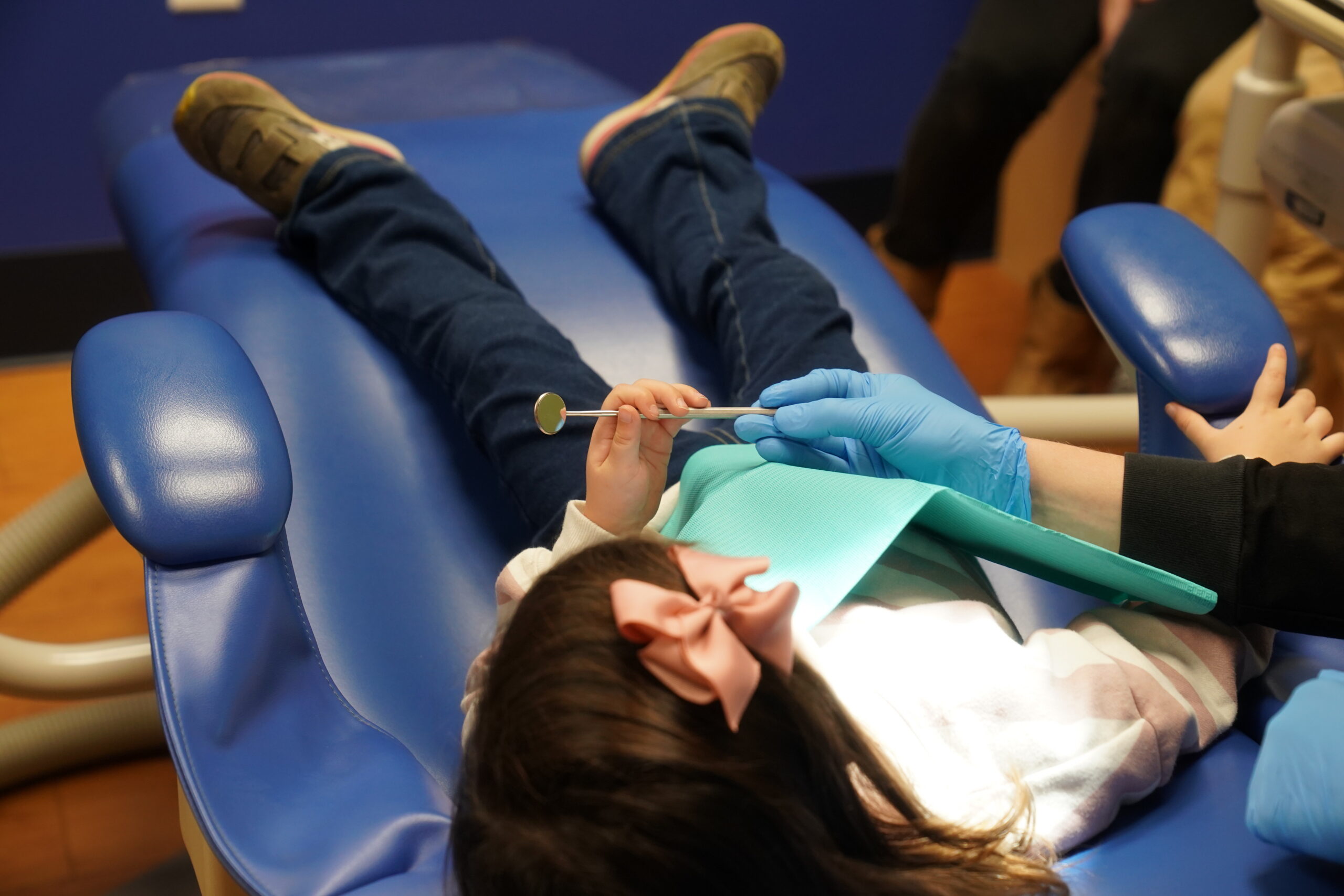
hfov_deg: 28.8
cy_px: 448
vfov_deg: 19.5
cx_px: 672
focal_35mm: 70
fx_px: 2613
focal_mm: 70
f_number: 4.5
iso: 1600
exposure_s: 1/125
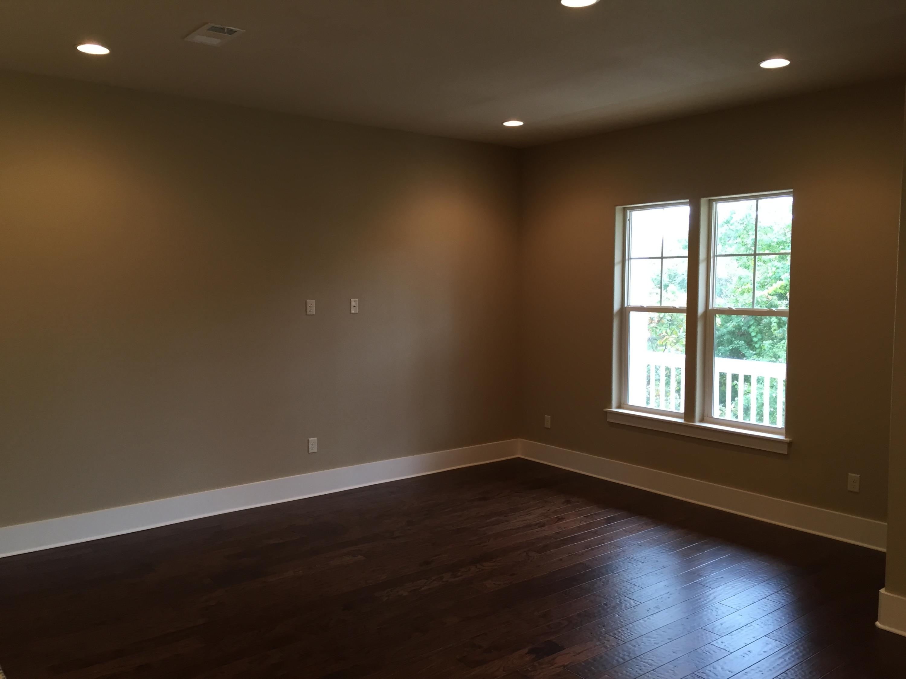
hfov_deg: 61.7
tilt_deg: -4.5
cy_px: 340
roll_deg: -0.1
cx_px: 453
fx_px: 759
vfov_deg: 48.2
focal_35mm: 29
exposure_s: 1/30
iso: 64
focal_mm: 4.15
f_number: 2.2
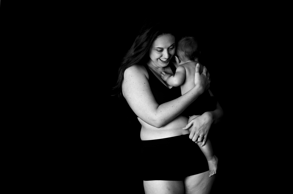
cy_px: 97
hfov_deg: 37.9
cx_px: 146
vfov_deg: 25.6
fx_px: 426
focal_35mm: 52
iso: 800
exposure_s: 1/200
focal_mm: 35
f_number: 2
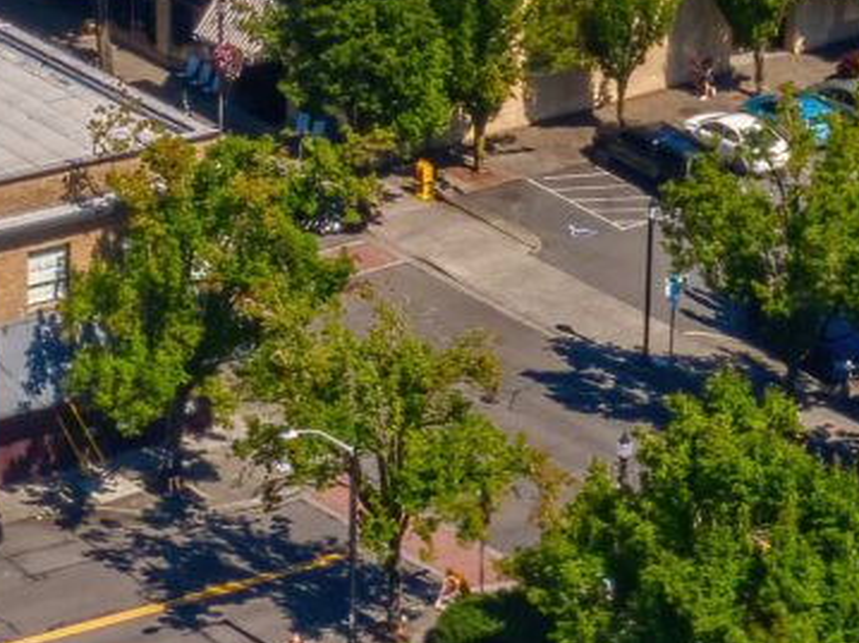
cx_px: 158
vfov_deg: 7.6
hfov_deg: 10.3
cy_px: -250
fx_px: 4763
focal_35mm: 192
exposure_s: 1/160
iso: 100
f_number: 11
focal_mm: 10.3
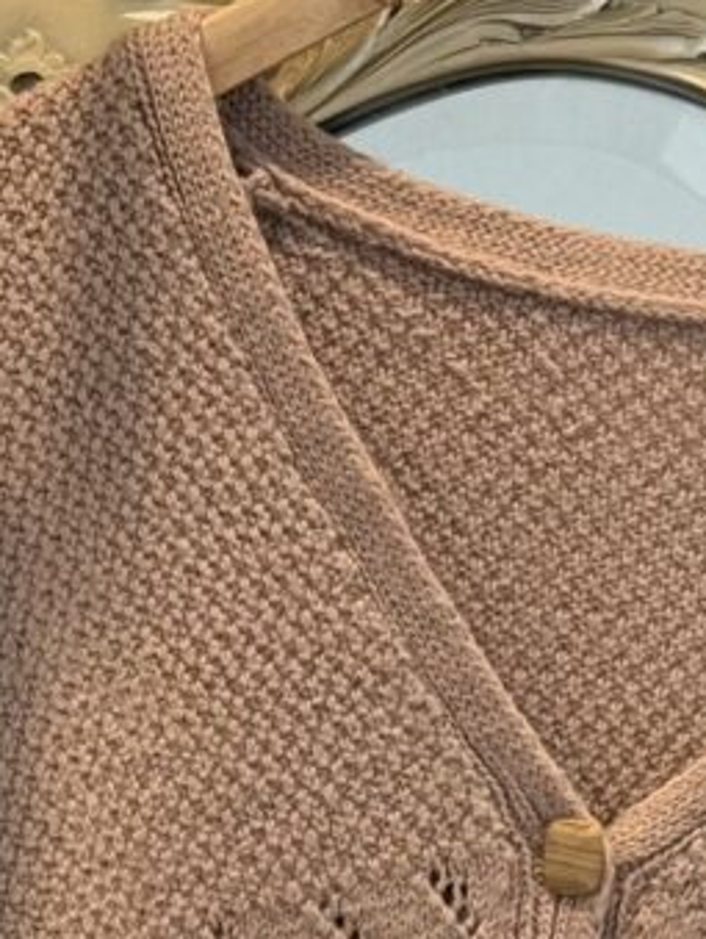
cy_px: 1499
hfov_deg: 8.2
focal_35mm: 181
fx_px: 4913
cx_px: 568
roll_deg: -3.6
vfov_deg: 10.5
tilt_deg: -5.4
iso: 80
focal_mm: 6.76
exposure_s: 1/225
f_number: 1.78
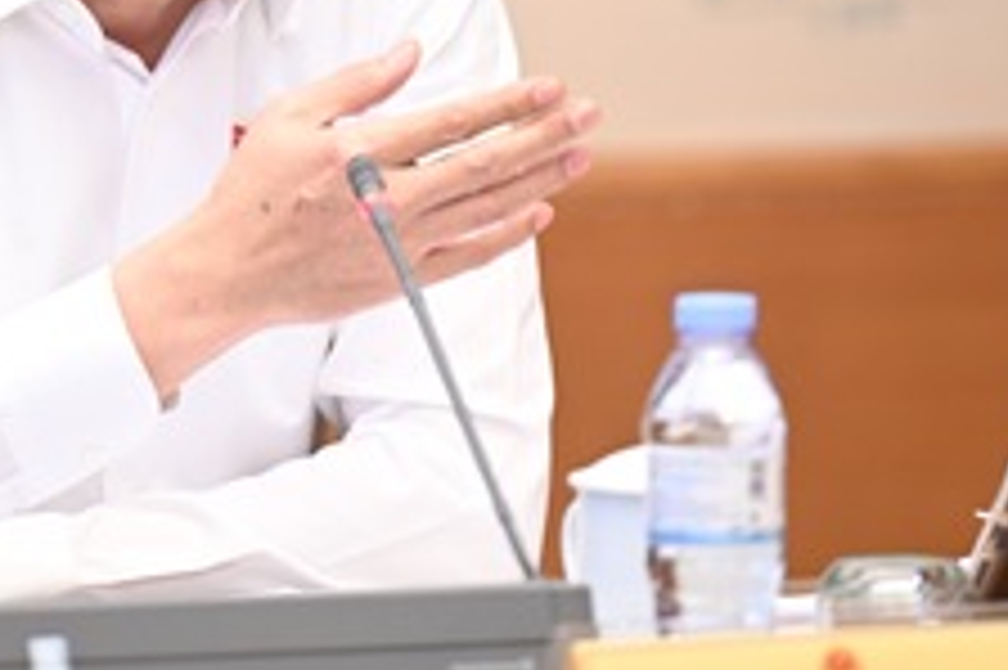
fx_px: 11387
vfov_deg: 3.4
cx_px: 410
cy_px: 76
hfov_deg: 5.1
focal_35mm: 407
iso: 800
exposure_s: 1/125
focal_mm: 190
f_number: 2.8
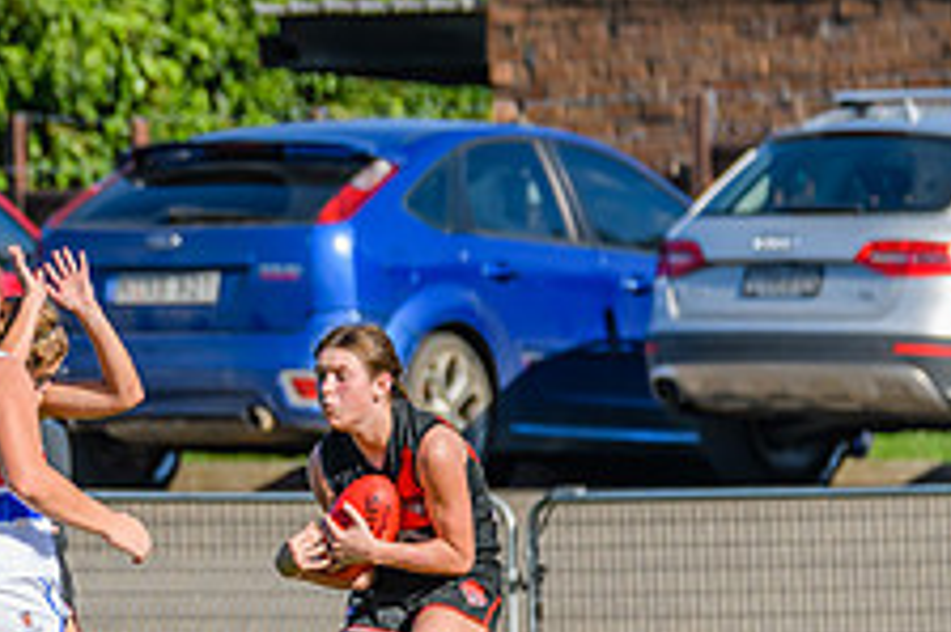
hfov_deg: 1.8
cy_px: 411
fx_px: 29511
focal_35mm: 1118
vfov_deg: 1.2
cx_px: -22
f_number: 9
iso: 640
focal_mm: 400
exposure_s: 1/1600
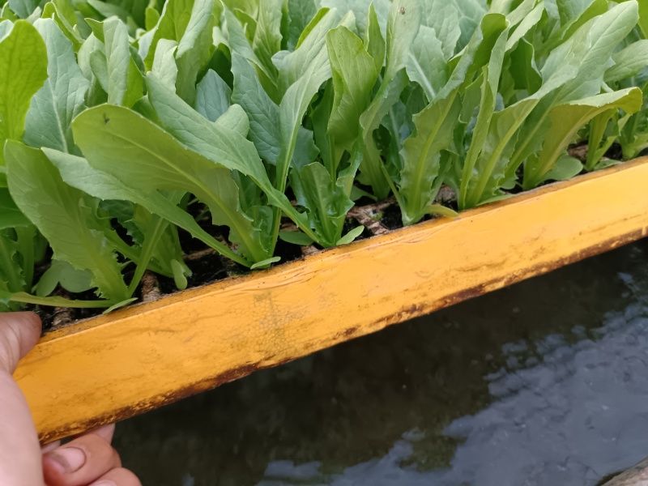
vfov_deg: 42.9
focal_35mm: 33
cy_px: 243
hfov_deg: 55.4
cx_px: 324
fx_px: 618
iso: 852
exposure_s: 1/33.3
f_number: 1.8
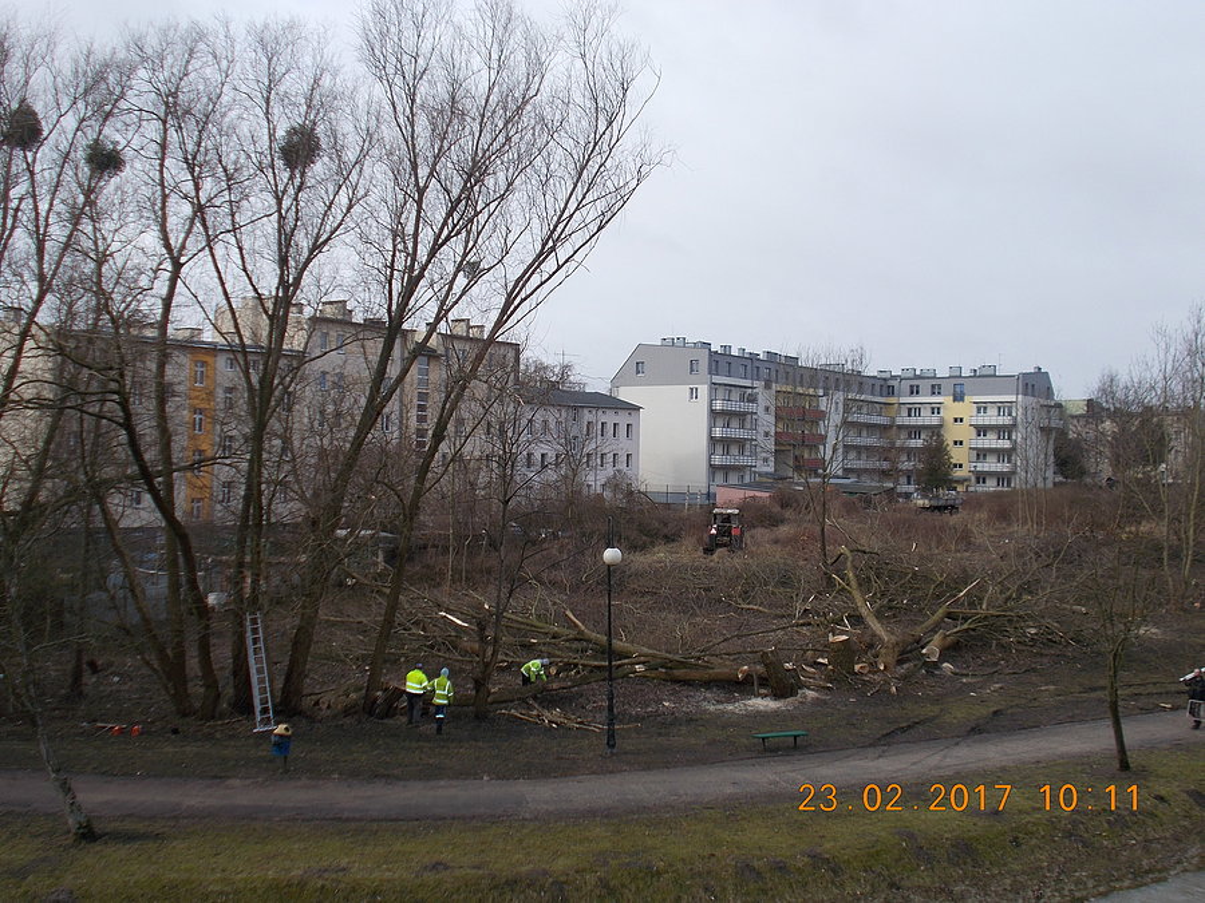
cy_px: 452
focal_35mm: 39
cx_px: 602
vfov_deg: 36.8
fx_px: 1358
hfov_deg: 47.9
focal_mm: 6.9
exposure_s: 1/400
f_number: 3.9
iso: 80
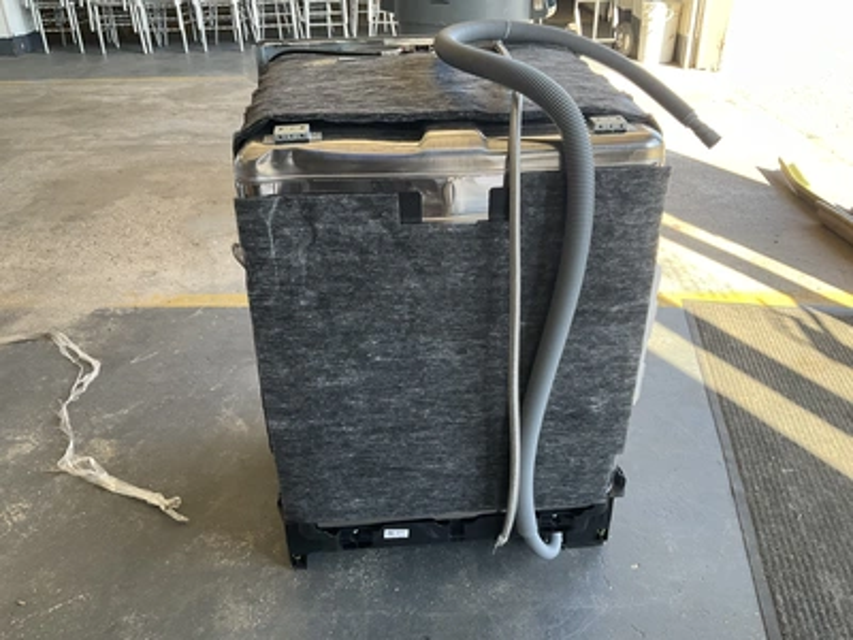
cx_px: 426
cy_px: 320
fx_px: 715
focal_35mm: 29
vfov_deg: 48.2
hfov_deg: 61.7
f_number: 1.8
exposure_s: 1/122
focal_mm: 3
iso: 50
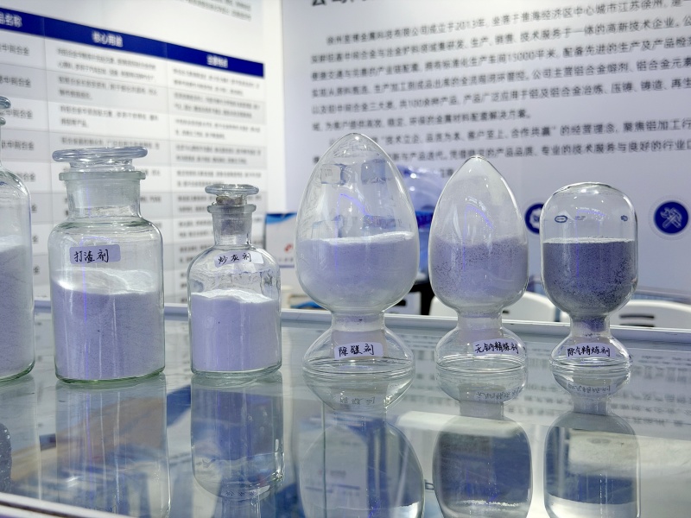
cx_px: 346
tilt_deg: -3.4
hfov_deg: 39.7
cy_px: 259
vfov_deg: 30.3
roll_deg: +1.6
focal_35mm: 48
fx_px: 958
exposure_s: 1/194
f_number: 1.78
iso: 50
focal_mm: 6.76
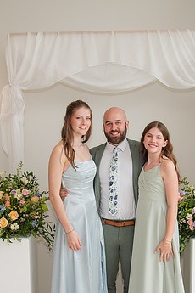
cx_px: 92
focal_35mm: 53
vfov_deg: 37.2
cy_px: 187
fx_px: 431
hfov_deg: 25.5
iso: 100
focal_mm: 27
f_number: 4
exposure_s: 1/200
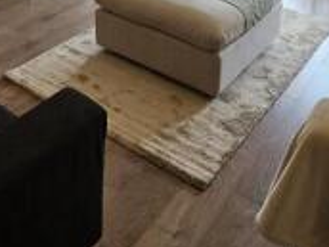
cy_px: -58
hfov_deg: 42.8
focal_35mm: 44
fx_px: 418
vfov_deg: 28.2
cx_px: 137
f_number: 2.2
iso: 250
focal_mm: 2.2
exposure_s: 1/77.4
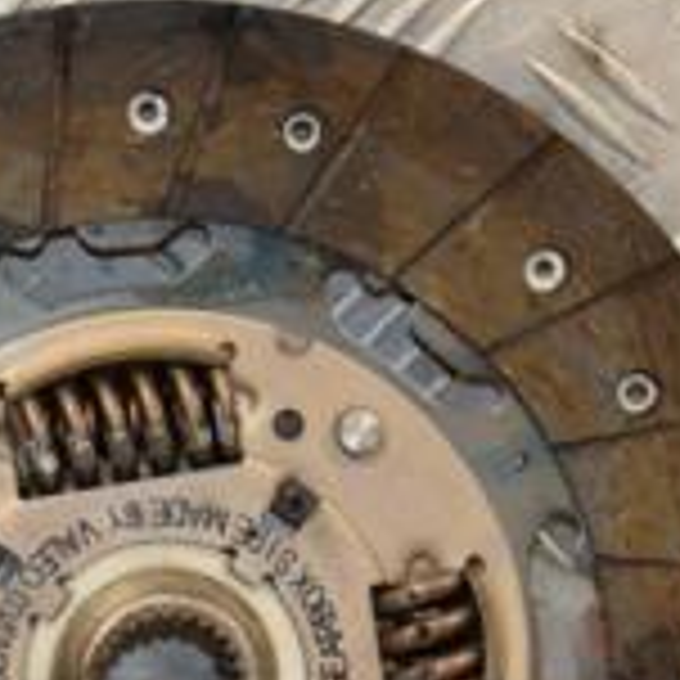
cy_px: 766
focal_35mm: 314
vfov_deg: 5.6
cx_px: 72
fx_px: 6979
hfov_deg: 5.6
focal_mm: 62
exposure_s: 1/160
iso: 800
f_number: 5.3
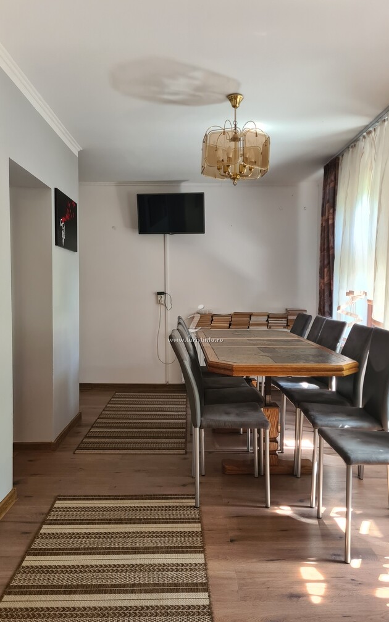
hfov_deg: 44.5
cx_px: 188
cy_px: 315
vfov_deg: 66.5
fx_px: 475
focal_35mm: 28
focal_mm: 5.4
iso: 200
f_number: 1.8
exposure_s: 1/50
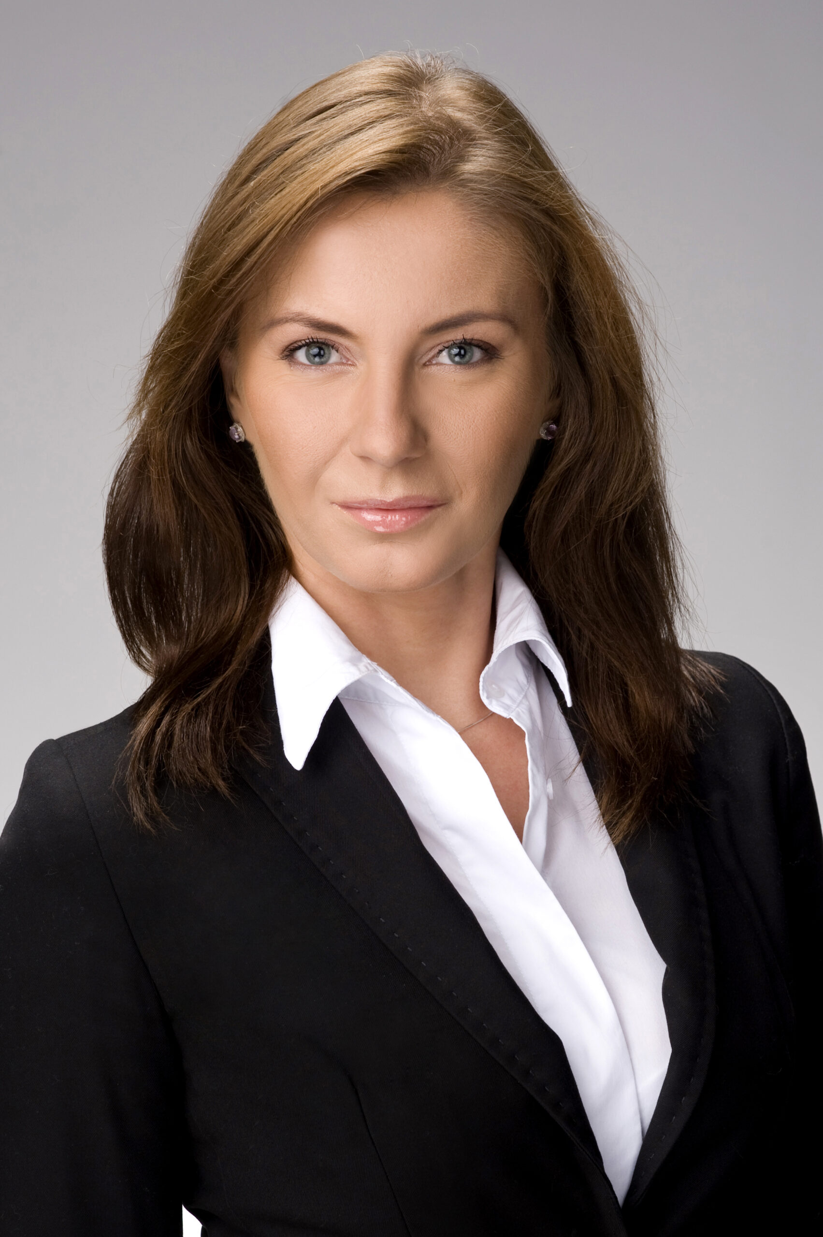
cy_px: 618
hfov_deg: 16.0
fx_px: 2919
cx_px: 412
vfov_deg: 23.9
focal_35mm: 85
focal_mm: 85
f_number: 9
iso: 200
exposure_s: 1/160
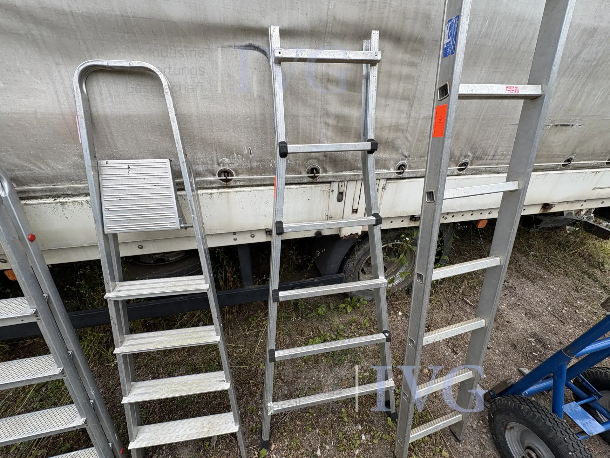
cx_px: 305
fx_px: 247
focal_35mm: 14
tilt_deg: -30.5
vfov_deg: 85.7
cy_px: 229
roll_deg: -2.3
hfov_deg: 102.1
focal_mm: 2.22
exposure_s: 1/787
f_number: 2.2
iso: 50
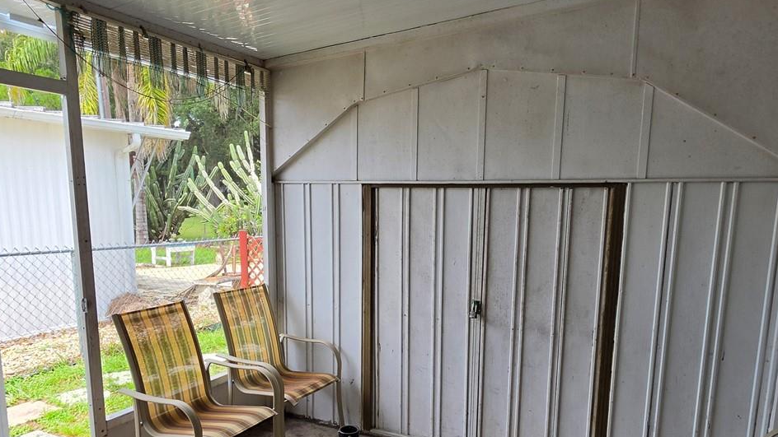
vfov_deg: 46.9
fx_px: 495
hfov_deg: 76.3
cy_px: 291
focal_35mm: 24
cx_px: 389
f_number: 1.9
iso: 40
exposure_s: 1/354
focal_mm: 2.2
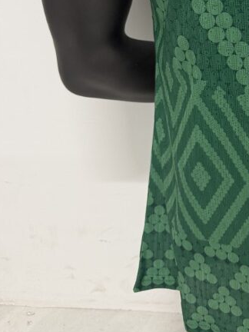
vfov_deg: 29.5
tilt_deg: -15.3
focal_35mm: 60
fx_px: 575
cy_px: -18
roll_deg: +1.2
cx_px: 308
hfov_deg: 22.3
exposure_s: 1/50
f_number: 1.78
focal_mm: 6.76
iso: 200
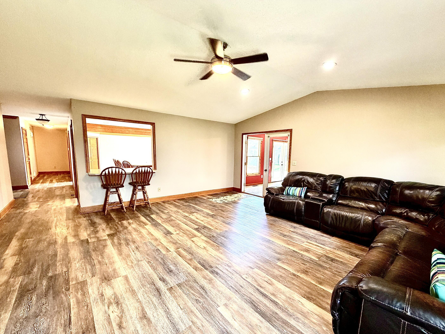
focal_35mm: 15
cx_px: 230
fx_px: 193
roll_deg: -1.5
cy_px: 178
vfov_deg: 81.6
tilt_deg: -7.6
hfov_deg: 98.1
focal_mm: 2.22
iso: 400
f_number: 2.2
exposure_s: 1/60
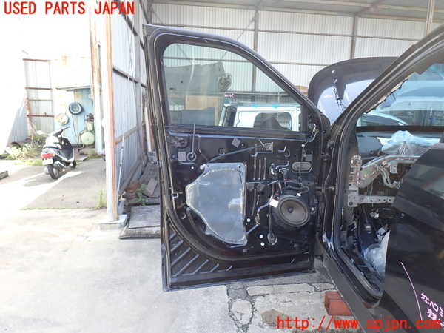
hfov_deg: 69.4
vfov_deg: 54.9
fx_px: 321
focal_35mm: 25
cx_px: 222
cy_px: 166
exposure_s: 1/100
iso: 100
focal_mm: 4.5
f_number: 2.8
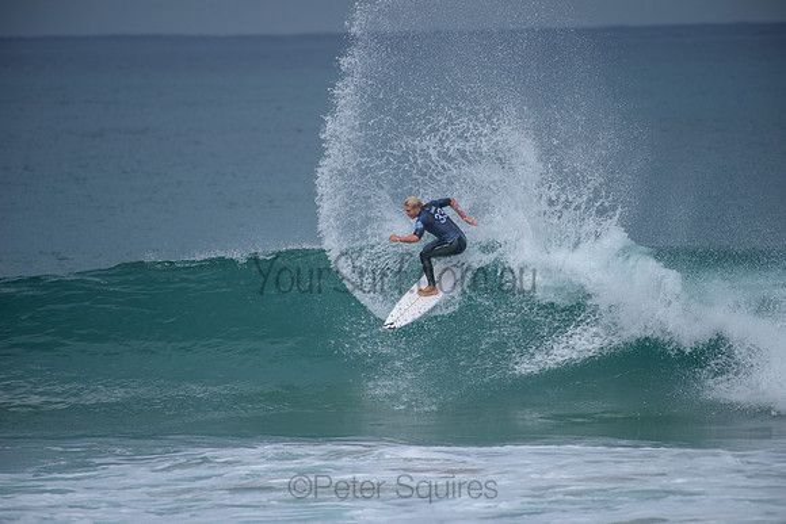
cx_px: 393
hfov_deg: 4.1
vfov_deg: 2.8
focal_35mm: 500
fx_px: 10919
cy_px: 262
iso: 200
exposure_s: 1/2000
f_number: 5.6
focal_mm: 500
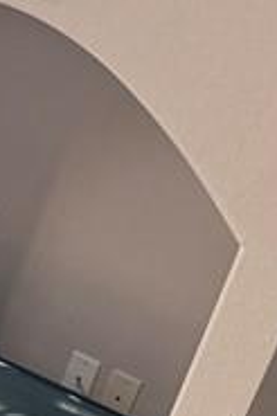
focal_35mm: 216
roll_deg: -5.0
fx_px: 2497
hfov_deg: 5.3
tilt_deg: -39.6
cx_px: -962
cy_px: 648
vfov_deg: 9.3
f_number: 1.78
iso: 100
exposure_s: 1/120
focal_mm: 6.76
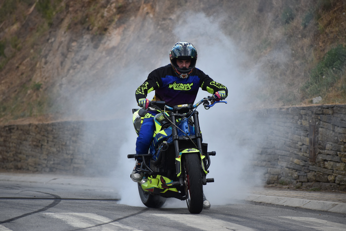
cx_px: 173
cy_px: 116
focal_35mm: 270
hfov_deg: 7.6
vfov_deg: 5.1
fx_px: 2595
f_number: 5.3
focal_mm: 180
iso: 450
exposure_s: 1/1000
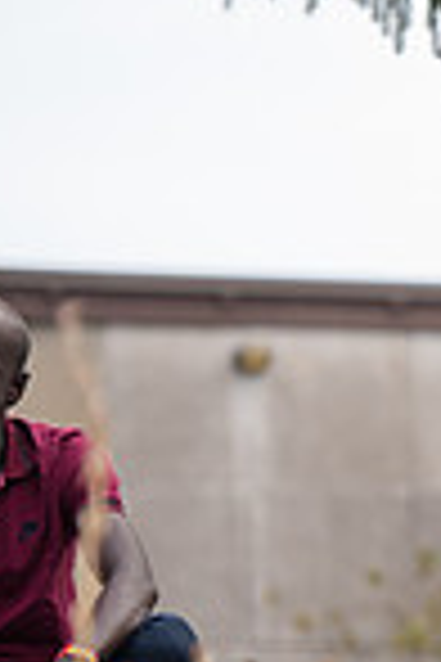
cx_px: 1170
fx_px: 9793
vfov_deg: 3.9
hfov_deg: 2.6
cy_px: 606
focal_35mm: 533
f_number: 4
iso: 200
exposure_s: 1/500
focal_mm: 135
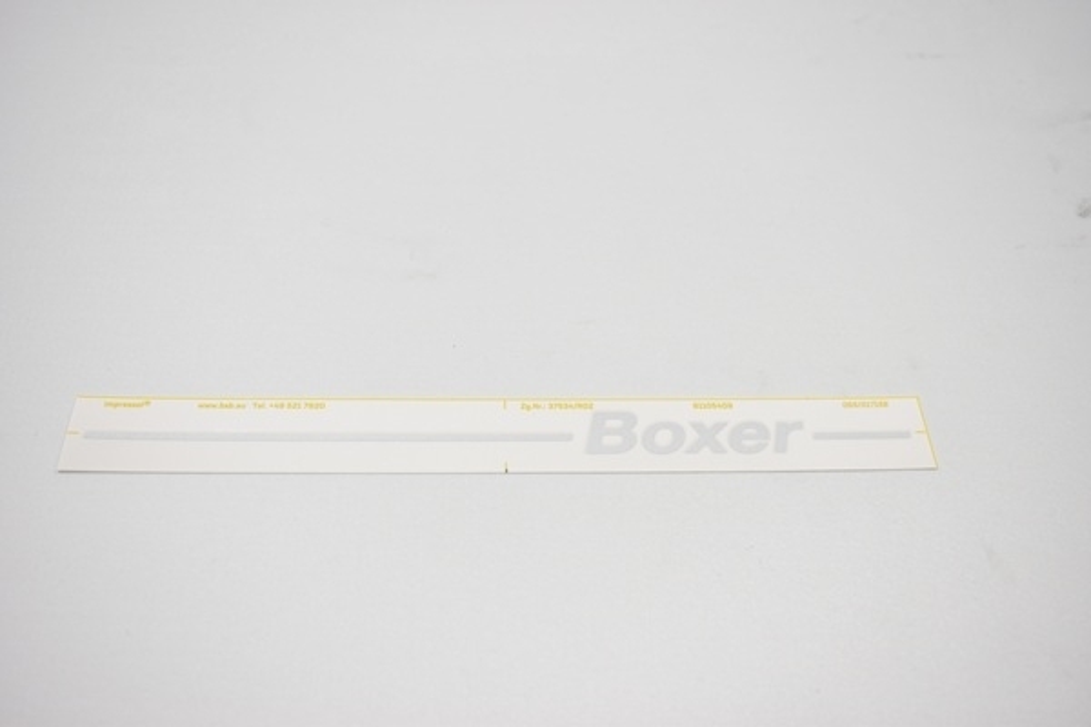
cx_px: 546
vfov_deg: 36.9
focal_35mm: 36
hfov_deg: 53.1
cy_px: 364
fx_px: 1091
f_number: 5
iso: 100
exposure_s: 1/13
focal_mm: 24
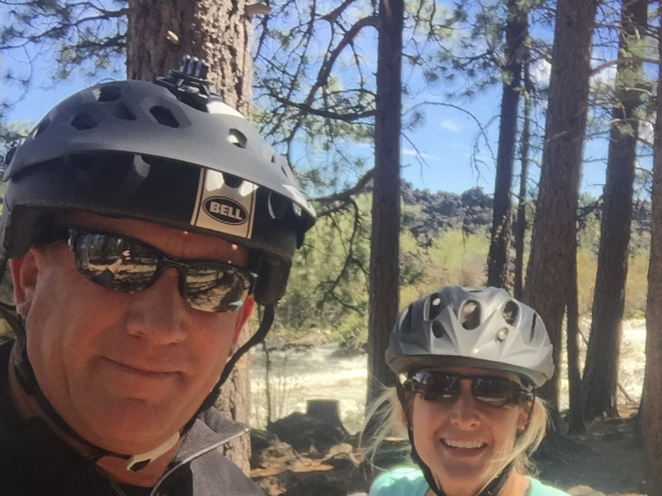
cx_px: 392
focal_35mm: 42
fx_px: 803
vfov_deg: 34.2
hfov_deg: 44.6
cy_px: 305
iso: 32
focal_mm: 2.65
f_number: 2.2
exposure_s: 1/329
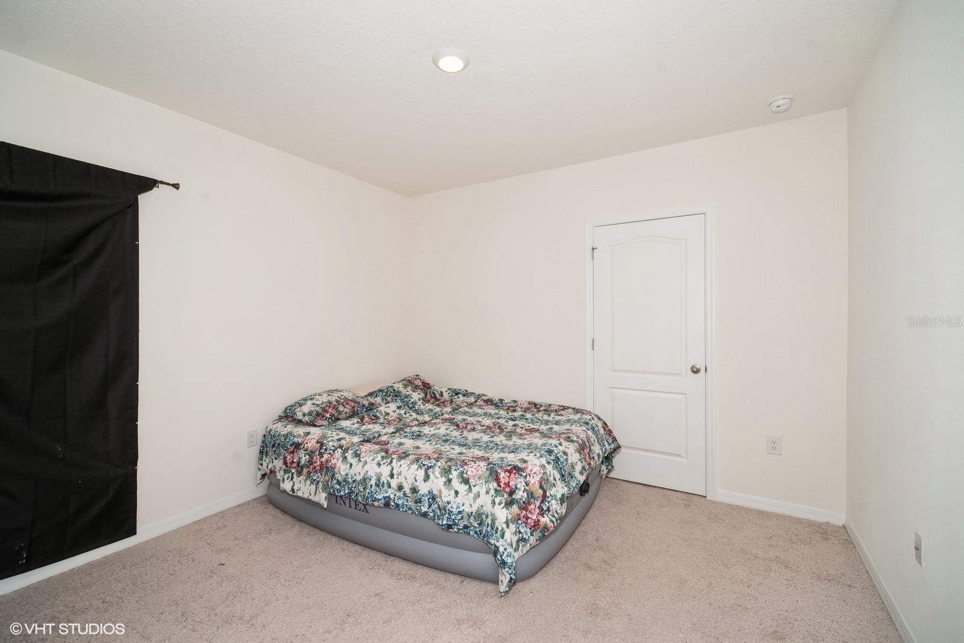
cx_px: 482
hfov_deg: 100.4
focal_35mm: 15
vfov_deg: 77.3
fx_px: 402
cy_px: 322
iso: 200
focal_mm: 15
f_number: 8
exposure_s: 1/40
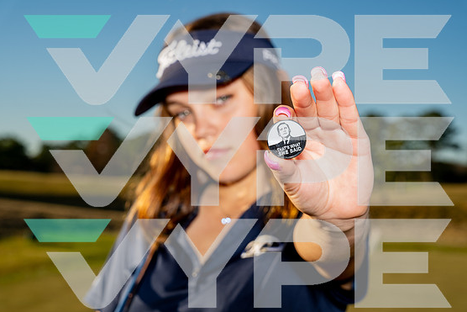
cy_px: 162
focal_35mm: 73
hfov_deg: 27.7
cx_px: 240
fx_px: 947
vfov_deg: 18.7
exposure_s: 1/250
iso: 100
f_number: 8
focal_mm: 70
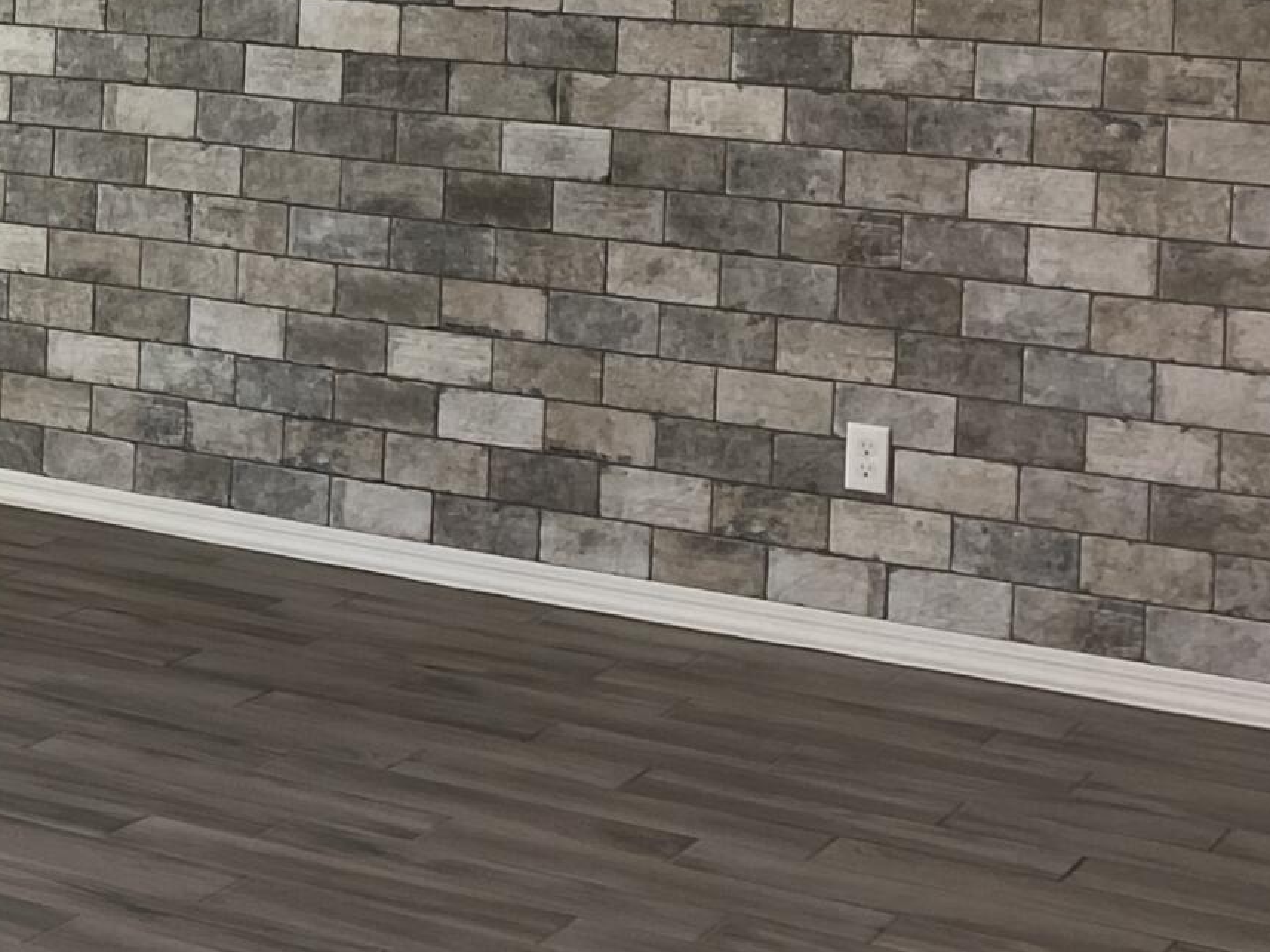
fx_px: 3339
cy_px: -173
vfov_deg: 15.7
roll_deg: -1.4
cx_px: -566
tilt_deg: -1.1
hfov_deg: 19.2
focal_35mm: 91
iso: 50
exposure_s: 1/120
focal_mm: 4.25
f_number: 1.8
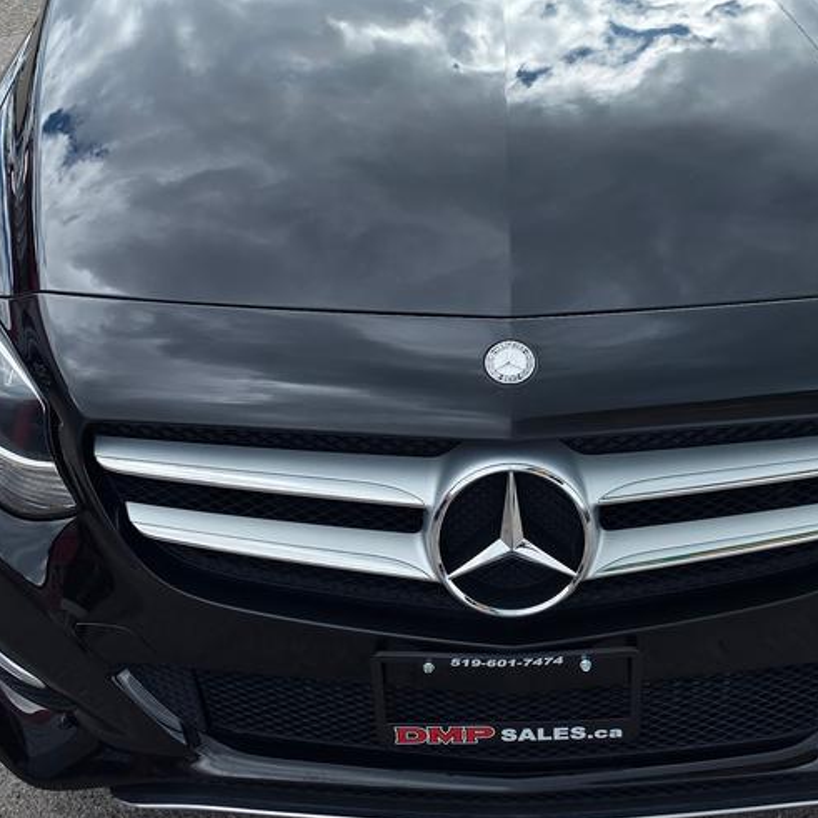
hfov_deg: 32.0
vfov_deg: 31.7
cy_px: 210
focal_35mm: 53
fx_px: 1417
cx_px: 530
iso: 80
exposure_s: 1/1973
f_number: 1.7
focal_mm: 6.3
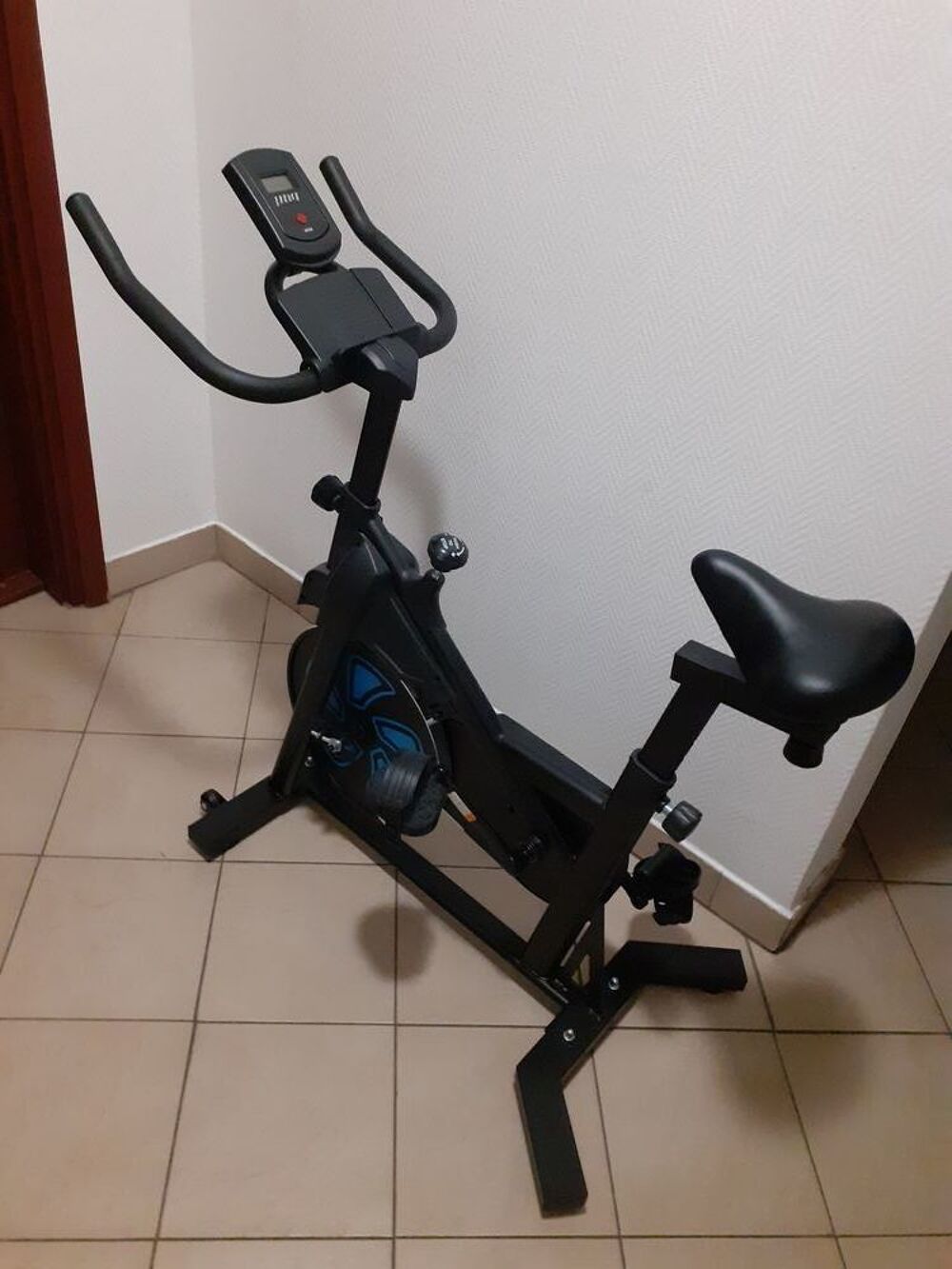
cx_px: 476
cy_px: 634
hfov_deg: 51.4
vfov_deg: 65.3
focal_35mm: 27
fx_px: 990
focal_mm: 3.6
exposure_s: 1/25
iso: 500
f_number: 1.9
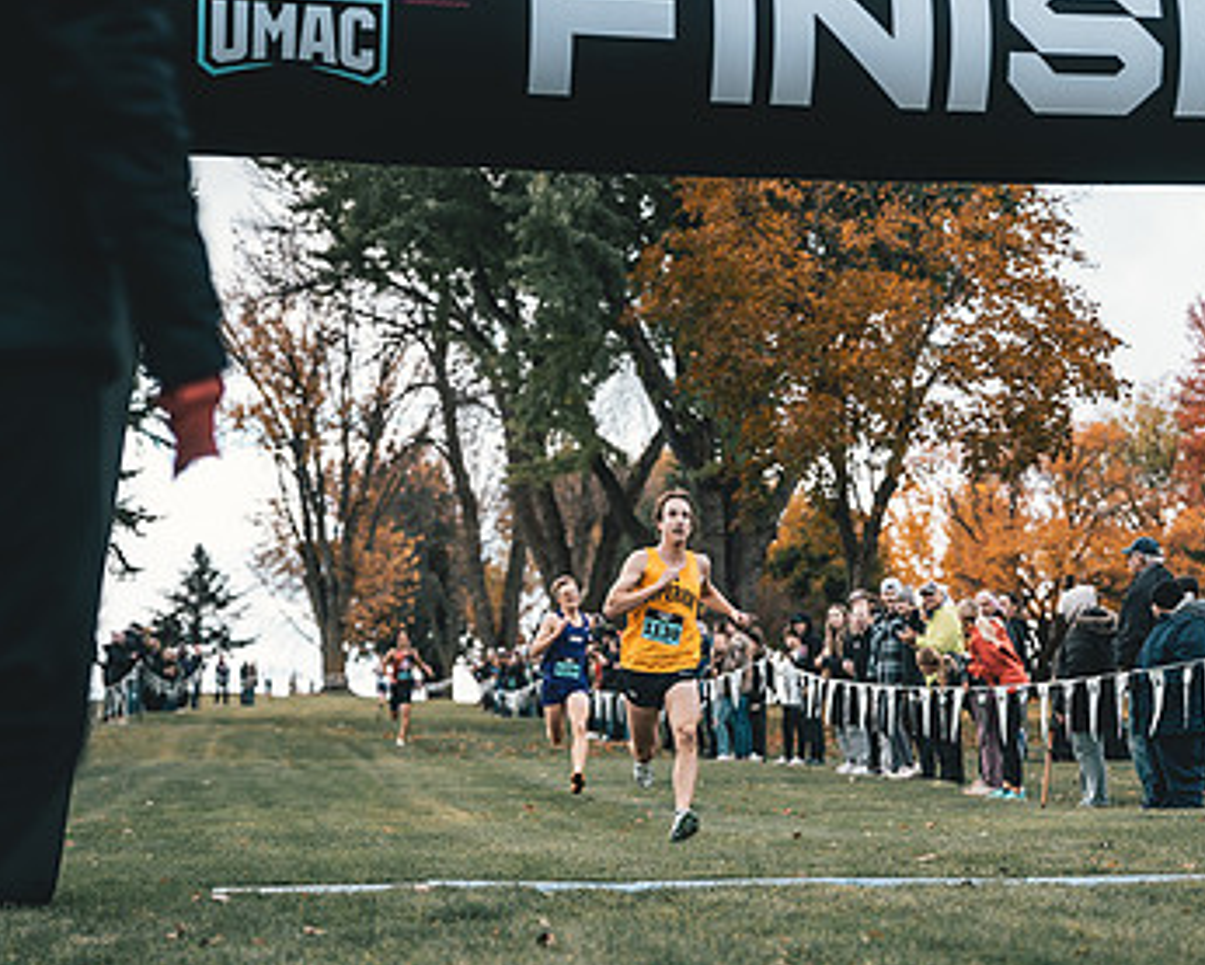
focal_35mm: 82
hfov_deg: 23.2
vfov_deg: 18.7
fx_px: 2925
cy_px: 577
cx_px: 808
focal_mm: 52
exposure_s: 1/3200
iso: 200
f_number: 2
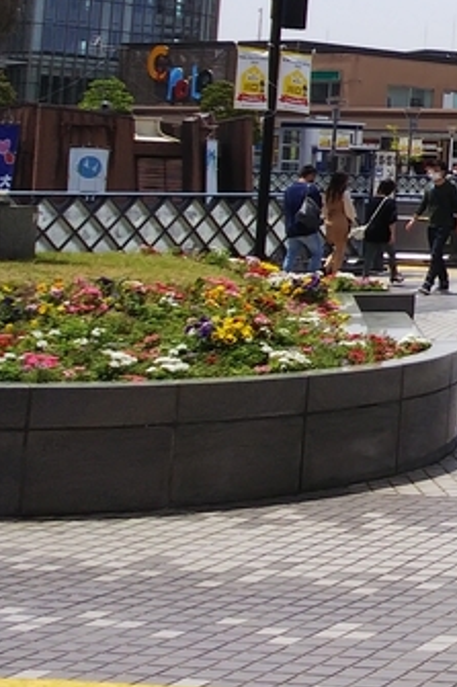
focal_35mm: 82
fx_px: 1563
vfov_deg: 24.0
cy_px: 42
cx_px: 1119
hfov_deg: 12.6
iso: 32
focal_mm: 3.4
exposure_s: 1/1532
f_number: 1.94
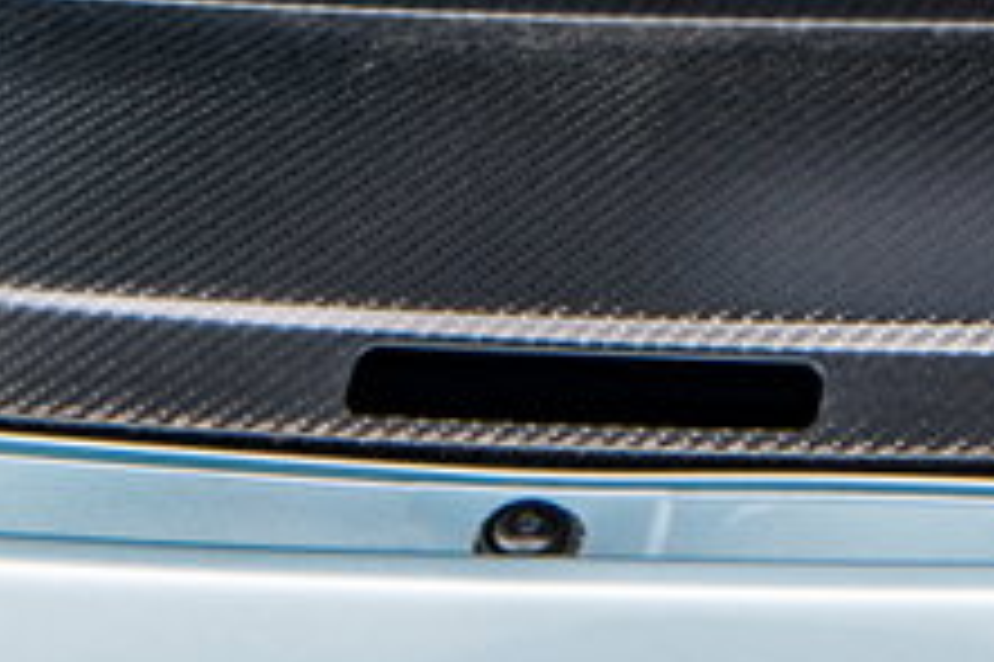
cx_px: 1205
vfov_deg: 8.7
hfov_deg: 13.1
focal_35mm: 153
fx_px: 4221
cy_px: -365
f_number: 10
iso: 100
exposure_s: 1/160
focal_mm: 44
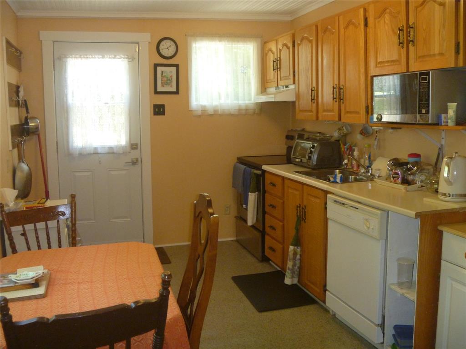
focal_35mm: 35
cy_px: 174
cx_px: 233
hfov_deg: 52.6
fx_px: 471
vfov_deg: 40.7
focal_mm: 6.3
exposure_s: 1/30
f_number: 3.5
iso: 320
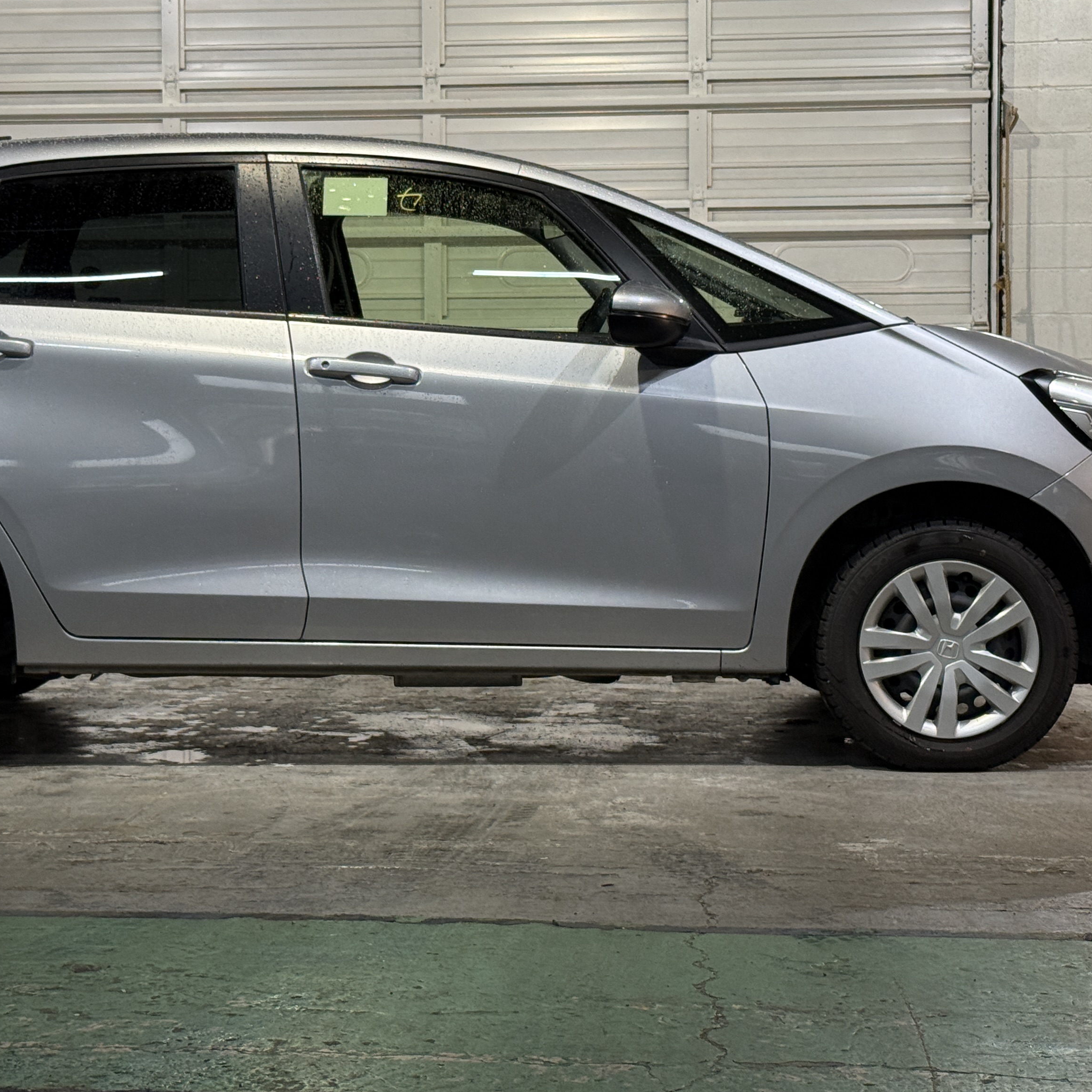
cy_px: 413
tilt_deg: -0.1
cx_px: 449
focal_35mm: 74
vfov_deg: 23.3
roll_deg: +0.4
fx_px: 2641
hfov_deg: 23.3
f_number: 1.78
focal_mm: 6.76
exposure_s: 1/60
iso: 80
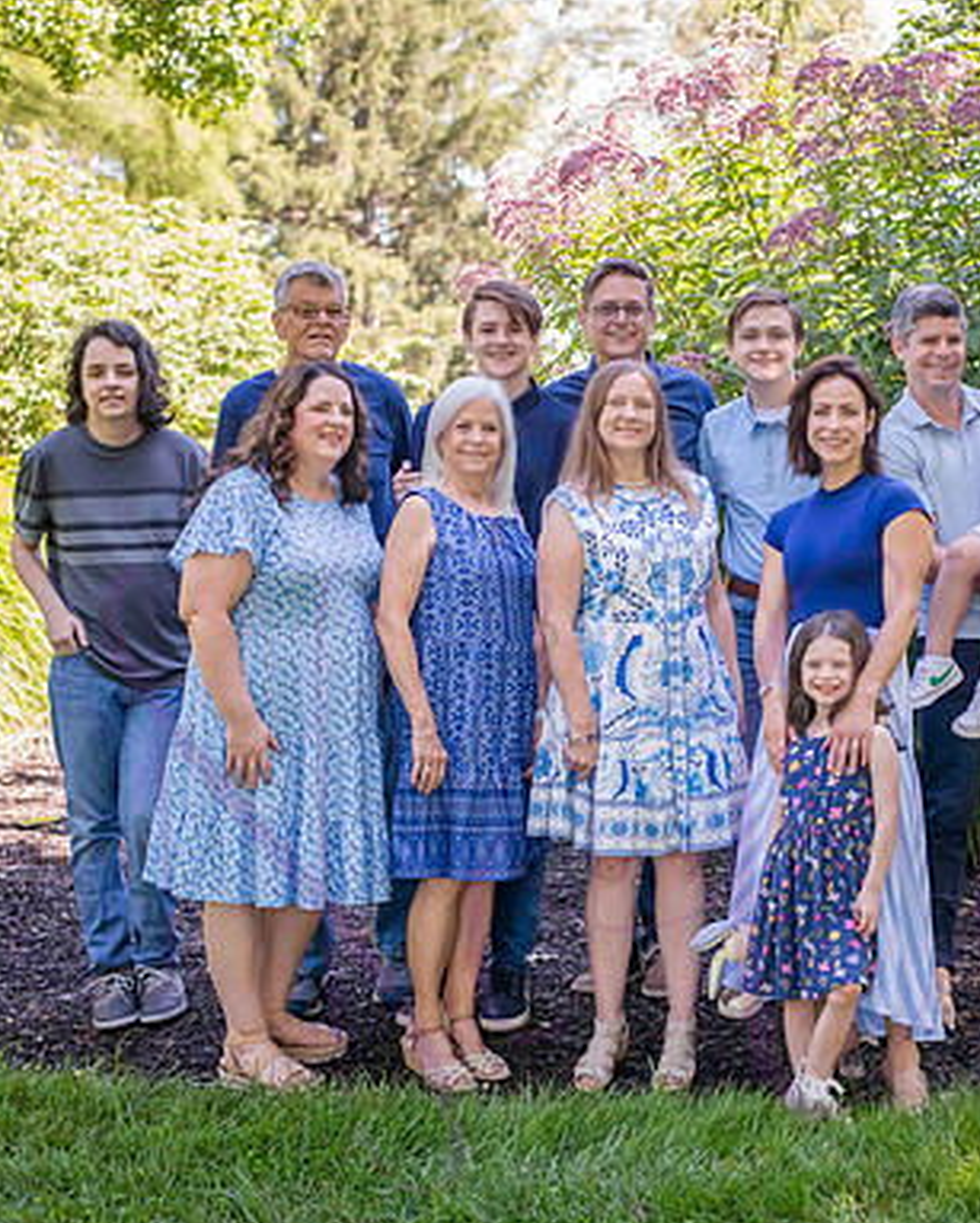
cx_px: 642
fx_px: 2571
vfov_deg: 26.7
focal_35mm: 71
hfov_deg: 21.5
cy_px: 615
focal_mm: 50
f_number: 3.2
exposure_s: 1/320
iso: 400
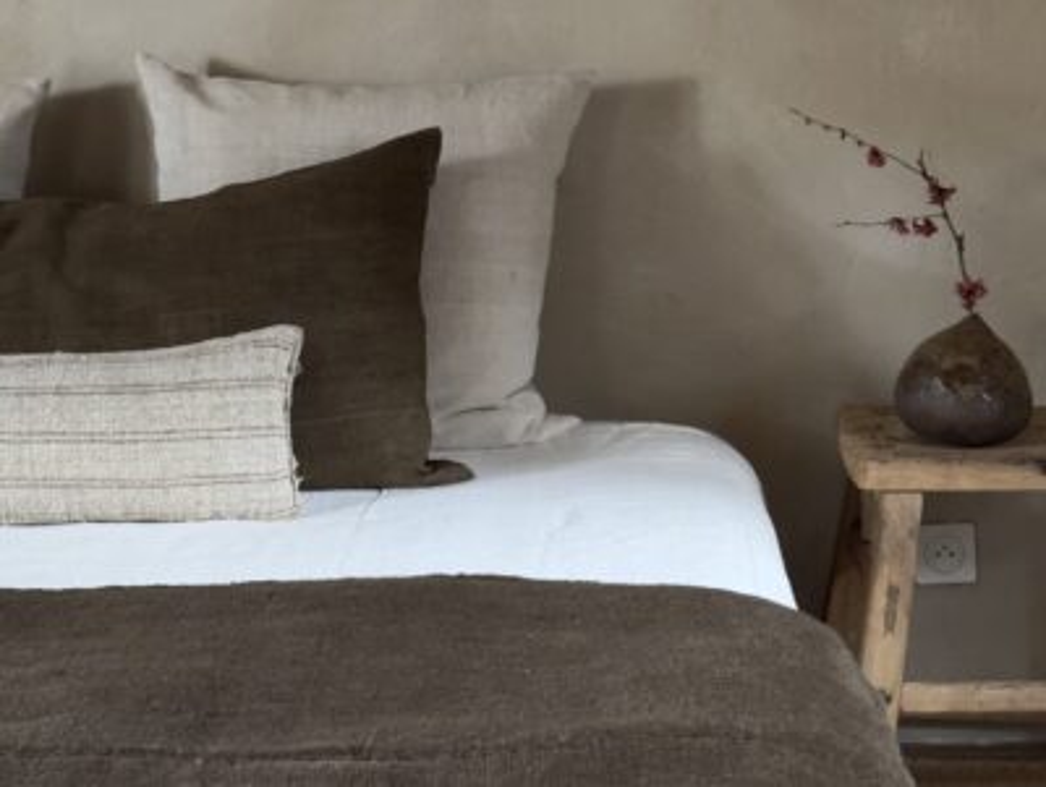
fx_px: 1452
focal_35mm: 48
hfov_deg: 39.6
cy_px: 394
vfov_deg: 30.3
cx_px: 523
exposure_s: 1/30
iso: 640
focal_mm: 6.86
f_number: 1.78
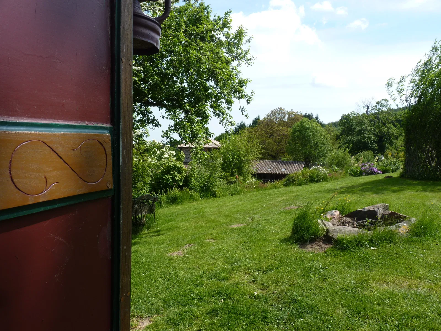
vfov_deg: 51.4
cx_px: 220
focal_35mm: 27
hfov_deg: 65.3
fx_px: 344
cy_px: 166
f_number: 5
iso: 80
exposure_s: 1/250
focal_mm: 4.8
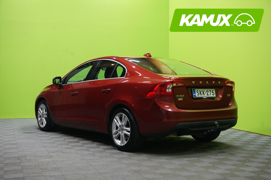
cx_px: 136
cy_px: 90
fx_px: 399
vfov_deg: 25.5
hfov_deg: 37.5
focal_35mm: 53
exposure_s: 1/20
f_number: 5.6
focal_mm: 53
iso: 800
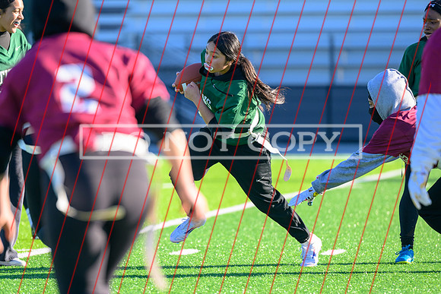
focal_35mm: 297
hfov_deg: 6.9
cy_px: 200
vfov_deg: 4.6
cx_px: 220
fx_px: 3640
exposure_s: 1/1250
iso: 320
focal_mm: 200
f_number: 2.8
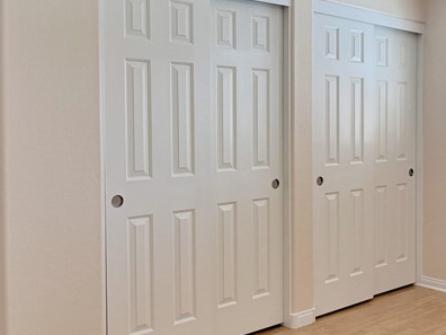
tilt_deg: -1.3
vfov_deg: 23.6
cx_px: 303
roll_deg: -0.3
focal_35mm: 62
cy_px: 136
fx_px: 799
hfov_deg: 30.9
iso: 200
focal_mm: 6.76
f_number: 1.78
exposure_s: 1/228
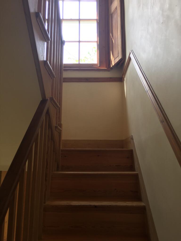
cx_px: 90
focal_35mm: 29
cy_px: 120
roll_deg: +2.0
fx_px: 202
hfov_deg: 48.2
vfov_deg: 61.7
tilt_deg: +12.3
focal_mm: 4.15
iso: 25
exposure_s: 1/108
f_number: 2.2
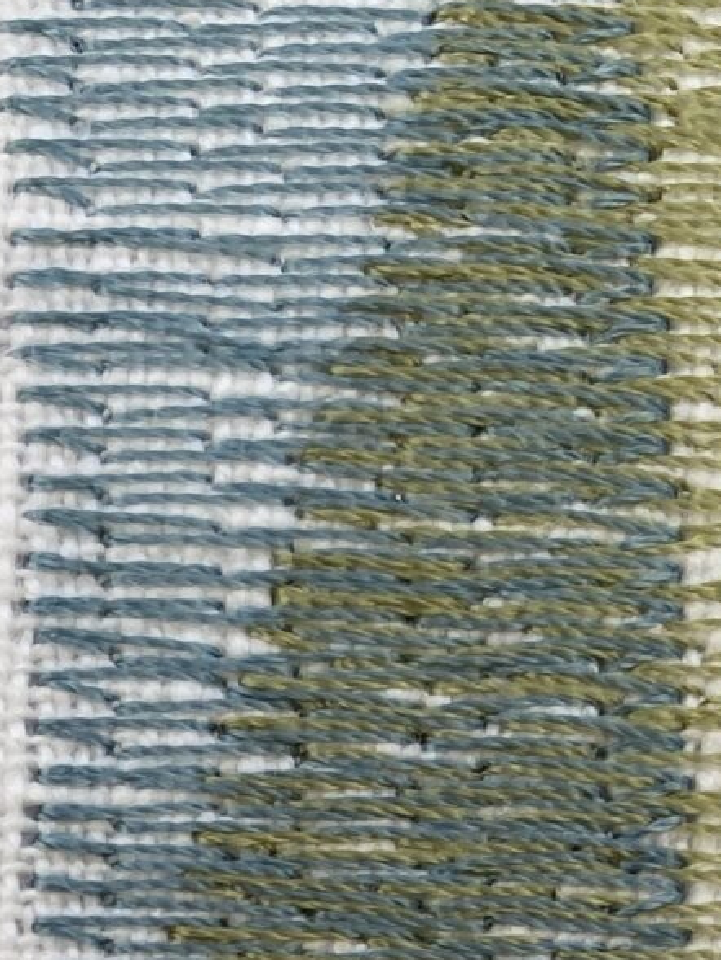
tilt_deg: -30.5
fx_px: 3137
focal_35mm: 113
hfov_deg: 12.6
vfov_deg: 14.8
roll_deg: -2.3
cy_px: 1830
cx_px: -248
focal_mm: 4.25
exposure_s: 1/620
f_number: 1.8
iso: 32
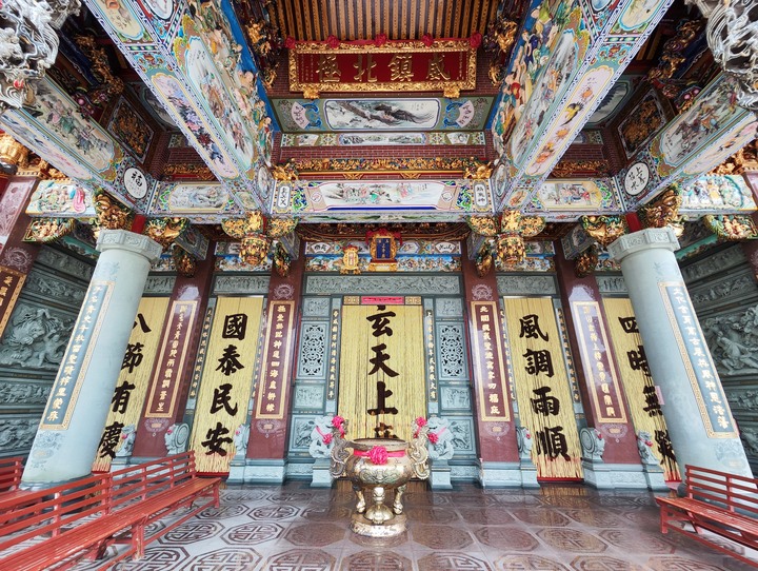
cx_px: 379
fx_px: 307
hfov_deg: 102.0
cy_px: 286
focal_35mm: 14
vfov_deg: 85.8
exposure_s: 1/60
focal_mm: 2.16
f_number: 2.2
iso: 55
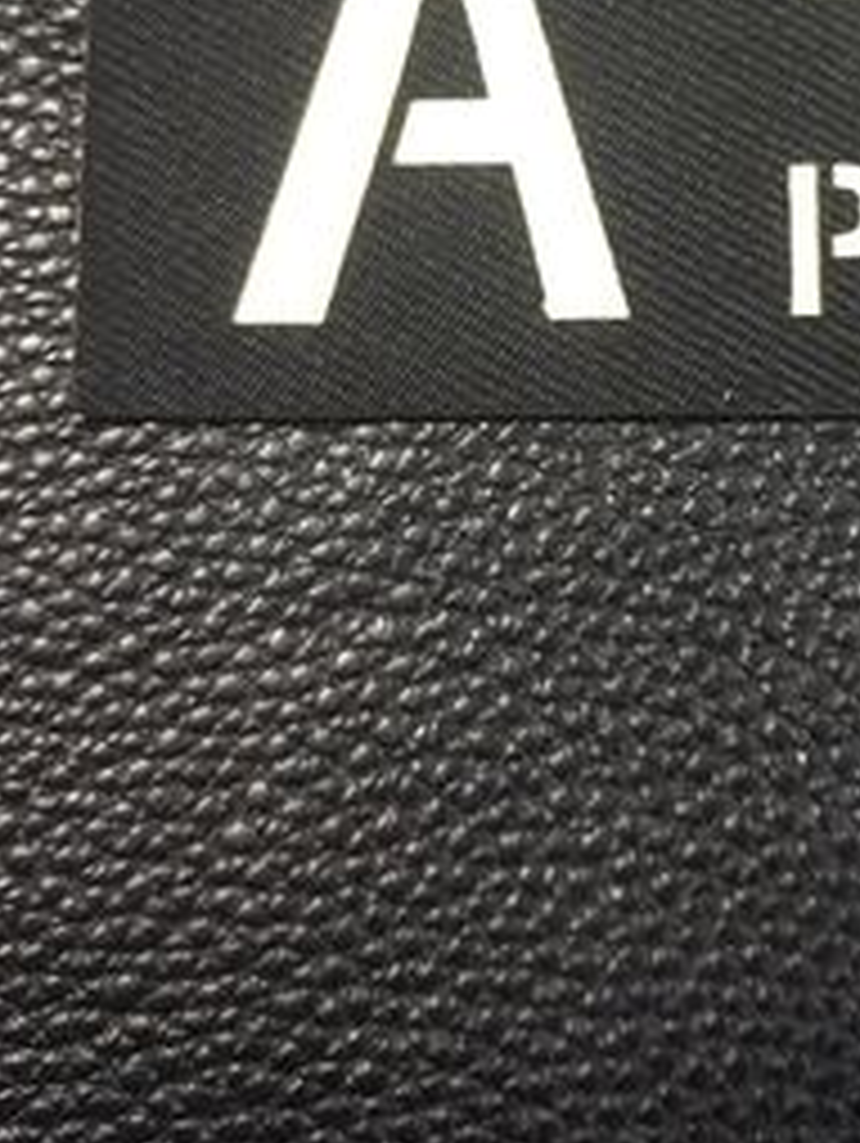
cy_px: 153
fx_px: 1687
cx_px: 689
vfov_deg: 35.6
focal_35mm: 51
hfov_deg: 28.0
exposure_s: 1/25
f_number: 1.7
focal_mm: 3.71
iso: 250
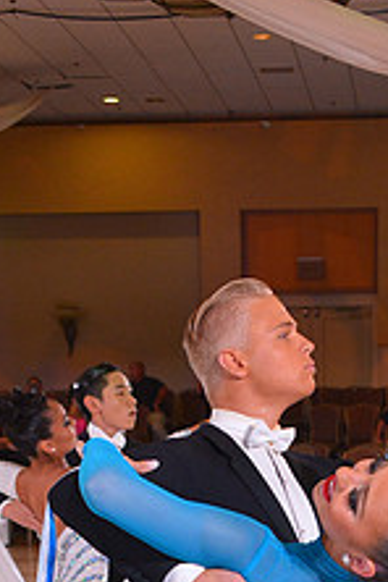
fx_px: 1520
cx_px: 298
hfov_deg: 14.5
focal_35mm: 94
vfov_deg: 20.1
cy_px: 724
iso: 2000
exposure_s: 1/250
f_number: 5
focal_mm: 36
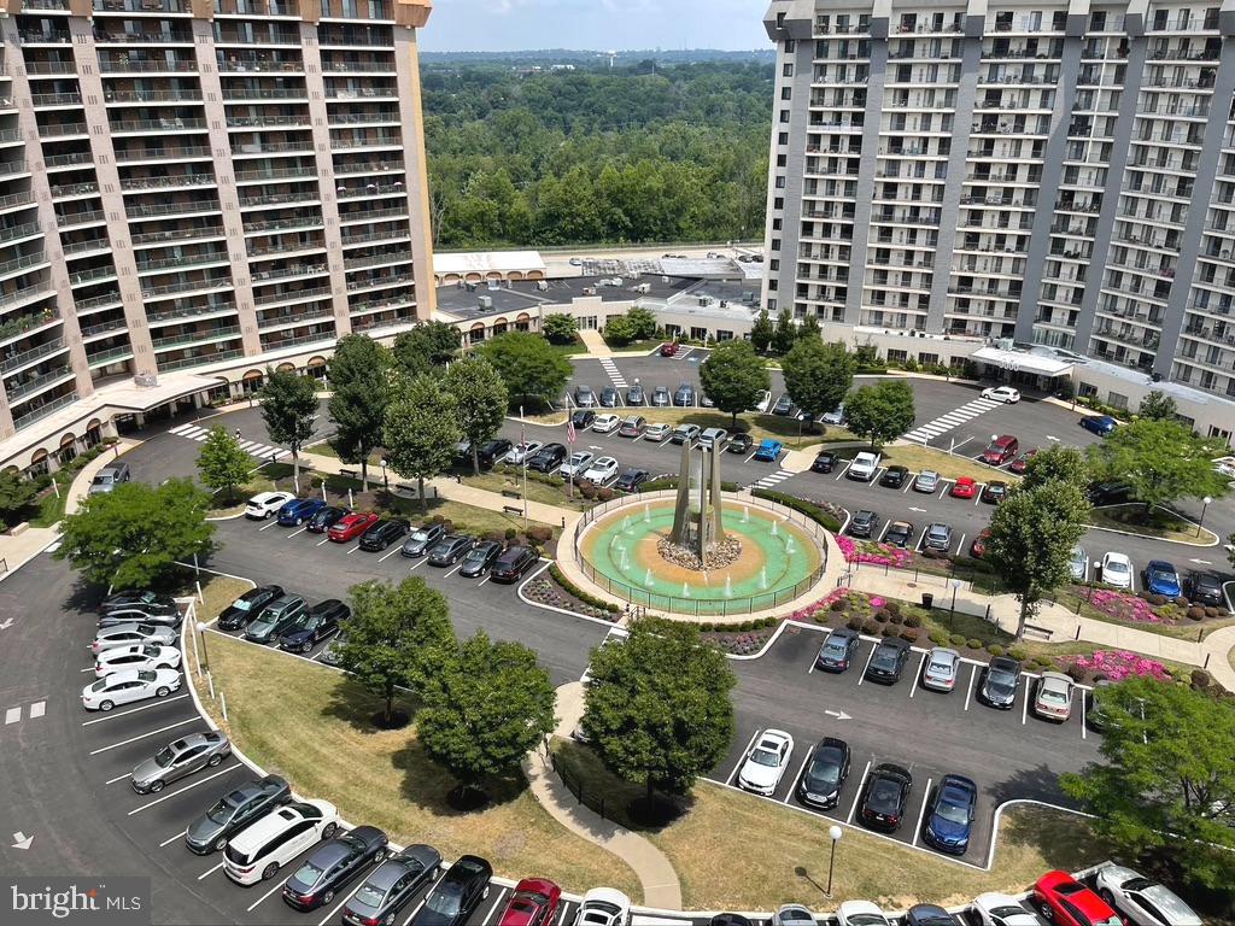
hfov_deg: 67.3
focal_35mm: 26
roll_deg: +0.5
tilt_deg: -23.0
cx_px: 618
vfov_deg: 53.1
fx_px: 928
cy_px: 463
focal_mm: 5.1
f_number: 1.6
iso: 32
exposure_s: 1/2717
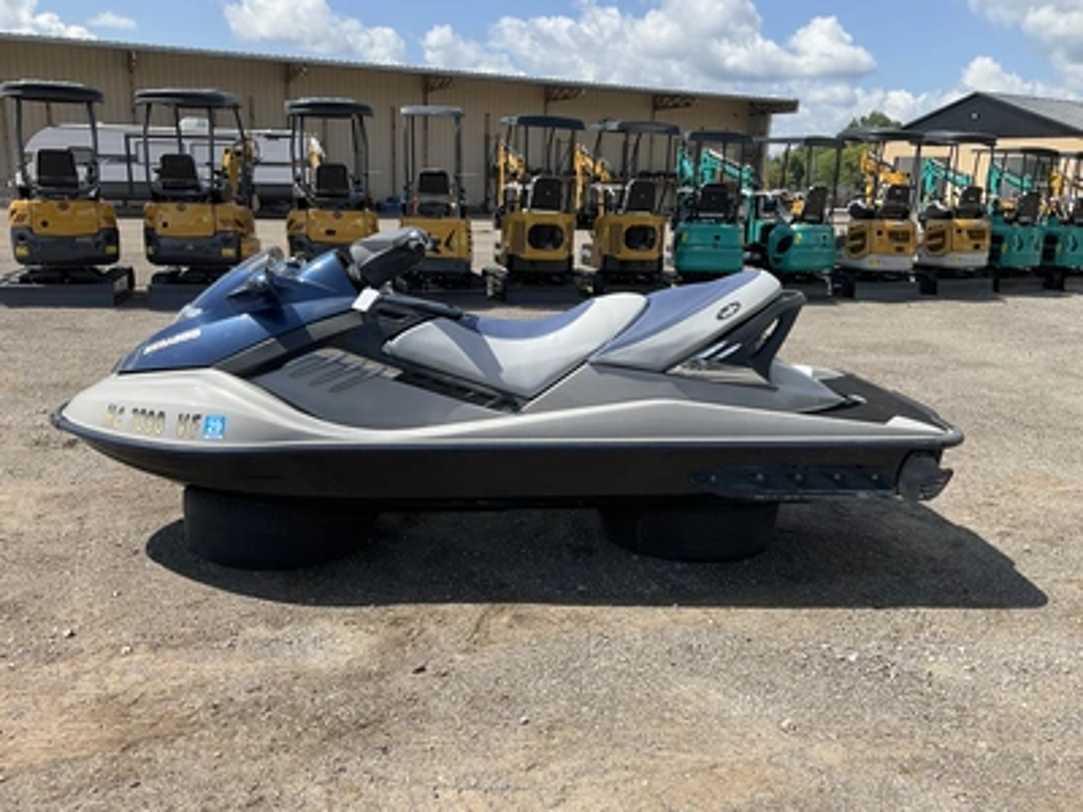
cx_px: 542
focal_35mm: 29
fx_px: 907
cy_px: 406
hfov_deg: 61.7
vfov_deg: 48.2
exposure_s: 1/1377
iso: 25
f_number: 1.8
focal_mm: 3
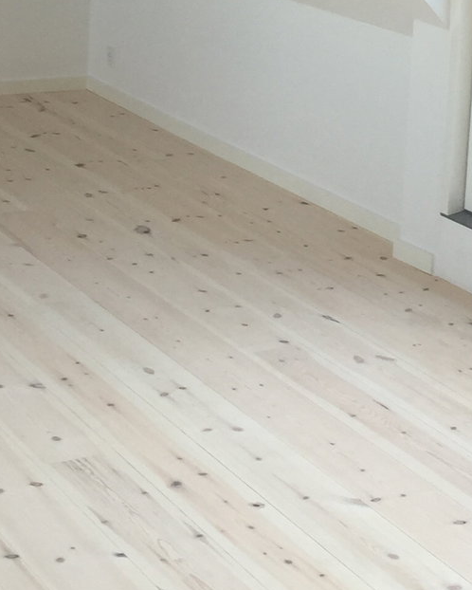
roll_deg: -4.3
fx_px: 1693
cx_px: 390
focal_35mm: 97
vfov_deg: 19.4
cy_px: 51
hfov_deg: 15.7
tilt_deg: -8.5
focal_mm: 4.15
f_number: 2.2
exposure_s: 1/50
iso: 32
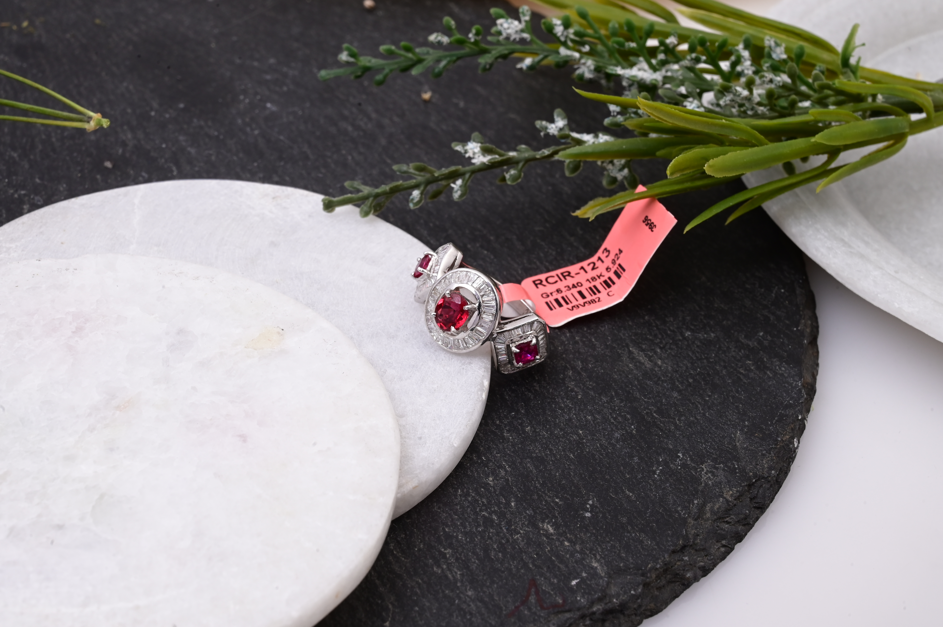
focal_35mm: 70
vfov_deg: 19.4
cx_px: 472
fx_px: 1832
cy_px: 314
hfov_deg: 28.9
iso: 640
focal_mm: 70
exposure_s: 1/80
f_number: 20
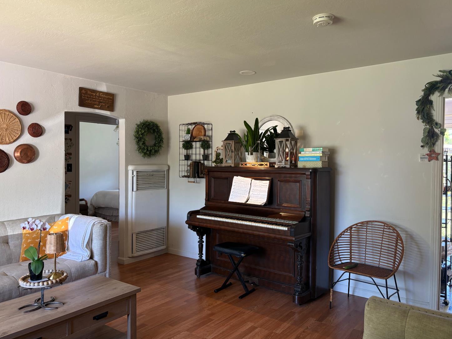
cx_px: 229
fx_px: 353
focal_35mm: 27
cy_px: 171
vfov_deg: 51.4
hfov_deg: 65.3
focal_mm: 5.96
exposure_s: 1/60
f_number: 1.6
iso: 125
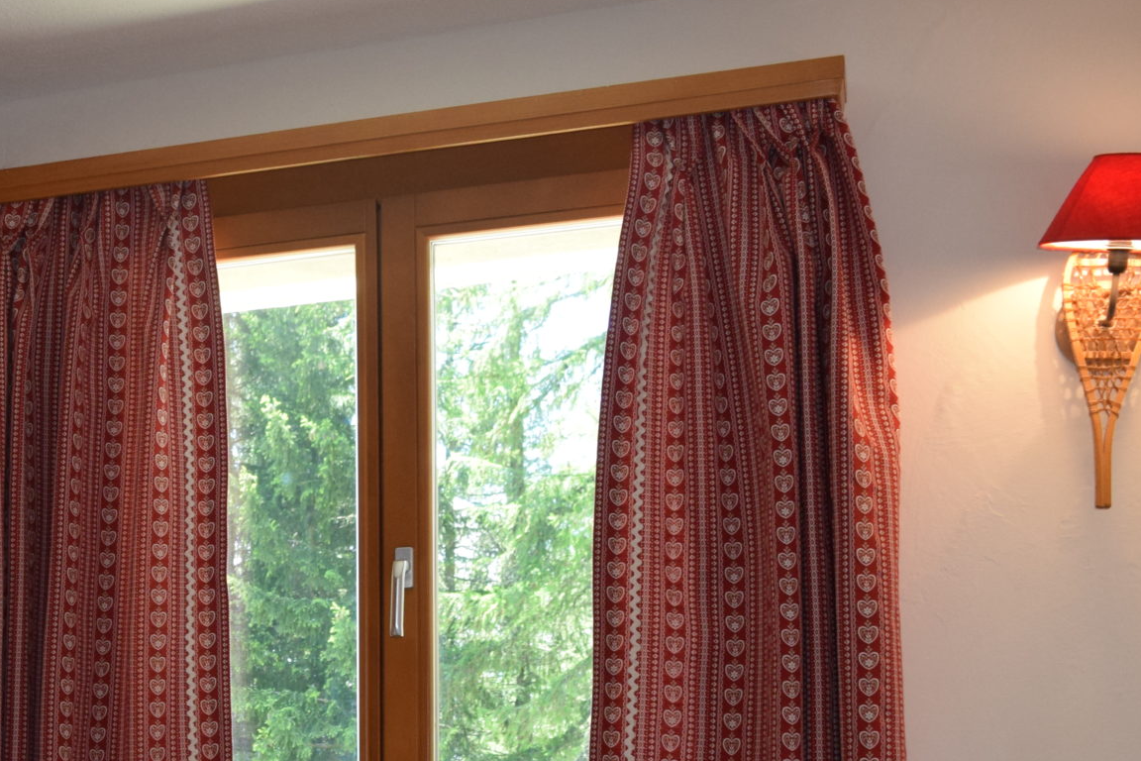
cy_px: 823
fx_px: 1902
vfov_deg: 21.5
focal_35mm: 60
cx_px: 10
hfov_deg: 31.0
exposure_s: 1/100
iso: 800
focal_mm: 18
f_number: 5
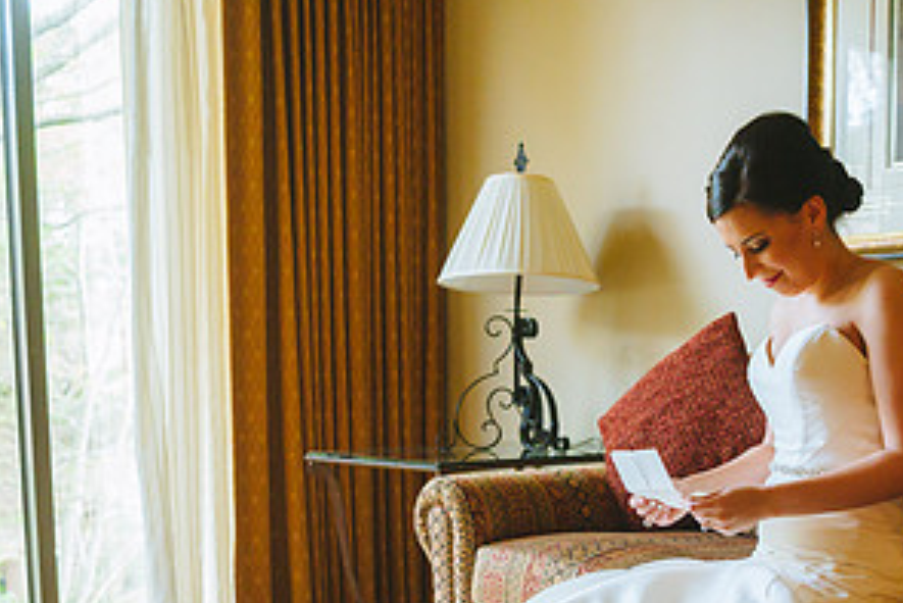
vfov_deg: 24.8
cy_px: 545
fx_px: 1330
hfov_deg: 36.9
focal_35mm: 53
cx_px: 634
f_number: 2.8
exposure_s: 1/100
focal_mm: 27
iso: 4000
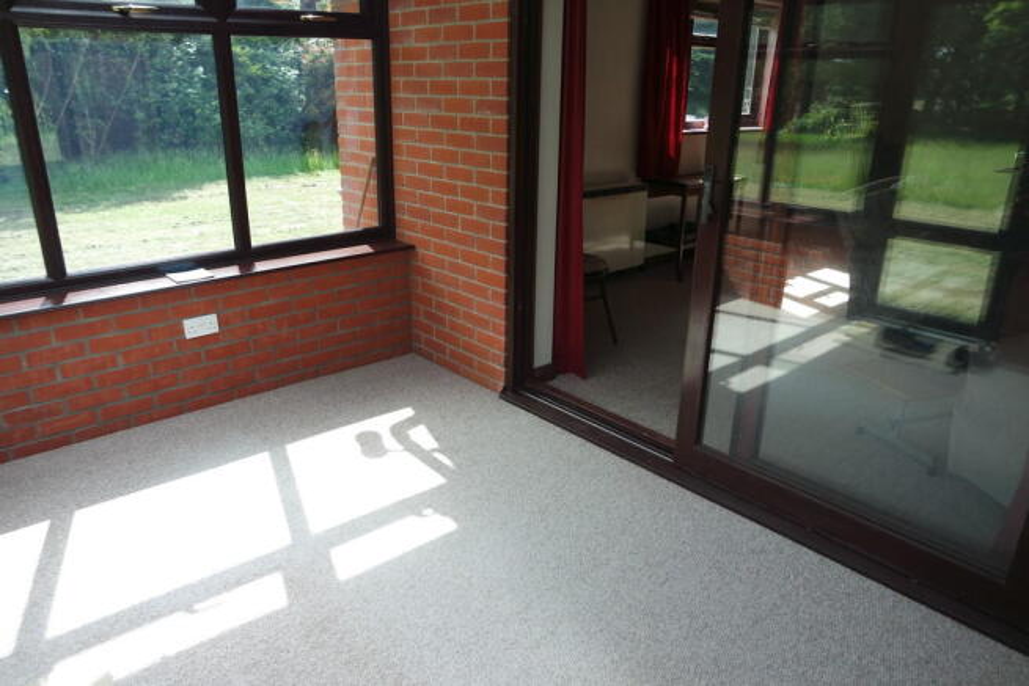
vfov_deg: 53.2
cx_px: 514
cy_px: 343
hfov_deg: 73.7
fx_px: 686
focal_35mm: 24
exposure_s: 1/160
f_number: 3.5
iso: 100
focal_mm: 16
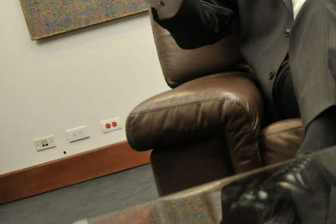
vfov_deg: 22.8
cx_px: 357
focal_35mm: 59
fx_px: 551
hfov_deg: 30.8
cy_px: 65
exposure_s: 1/160
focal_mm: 18
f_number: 2.8
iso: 800
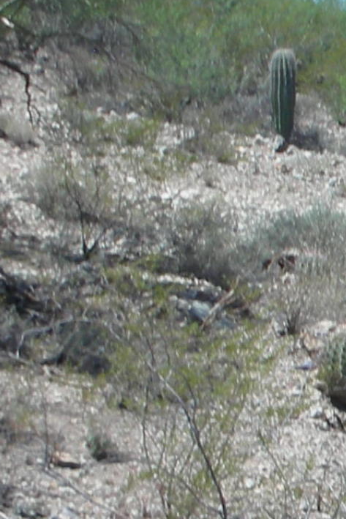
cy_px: 312
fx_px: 2219
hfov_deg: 8.6
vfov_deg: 13.3
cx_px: 606
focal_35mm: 154
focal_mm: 5.8
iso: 50
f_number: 8.5
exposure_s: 1/90.6
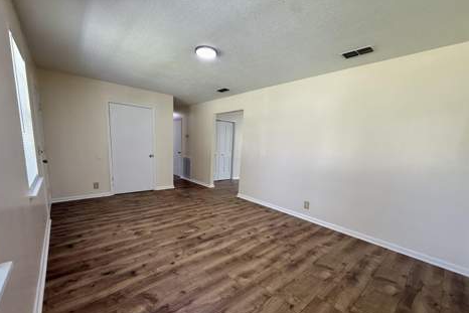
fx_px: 195
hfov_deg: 100.4
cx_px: 229
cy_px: 178
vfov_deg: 76.9
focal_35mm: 15
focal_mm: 2.22
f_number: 2.2
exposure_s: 1/99
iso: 200
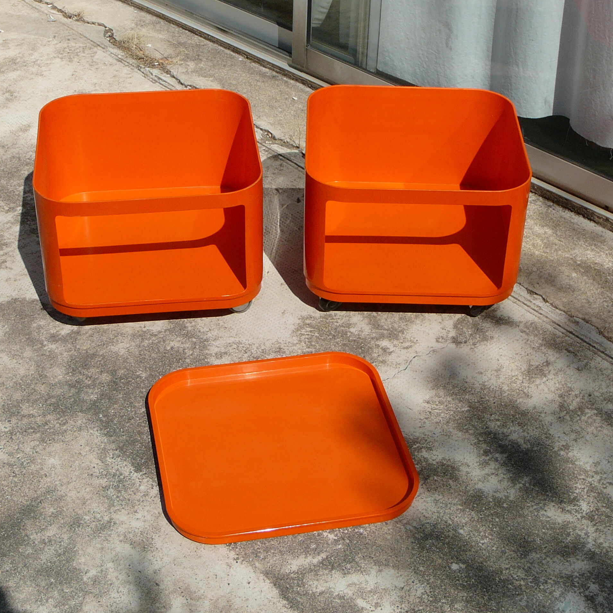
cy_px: 306
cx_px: 293
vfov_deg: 26.5
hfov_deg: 26.5
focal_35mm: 65
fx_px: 1302
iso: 80
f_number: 5.6
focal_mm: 8.2
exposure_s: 1/500
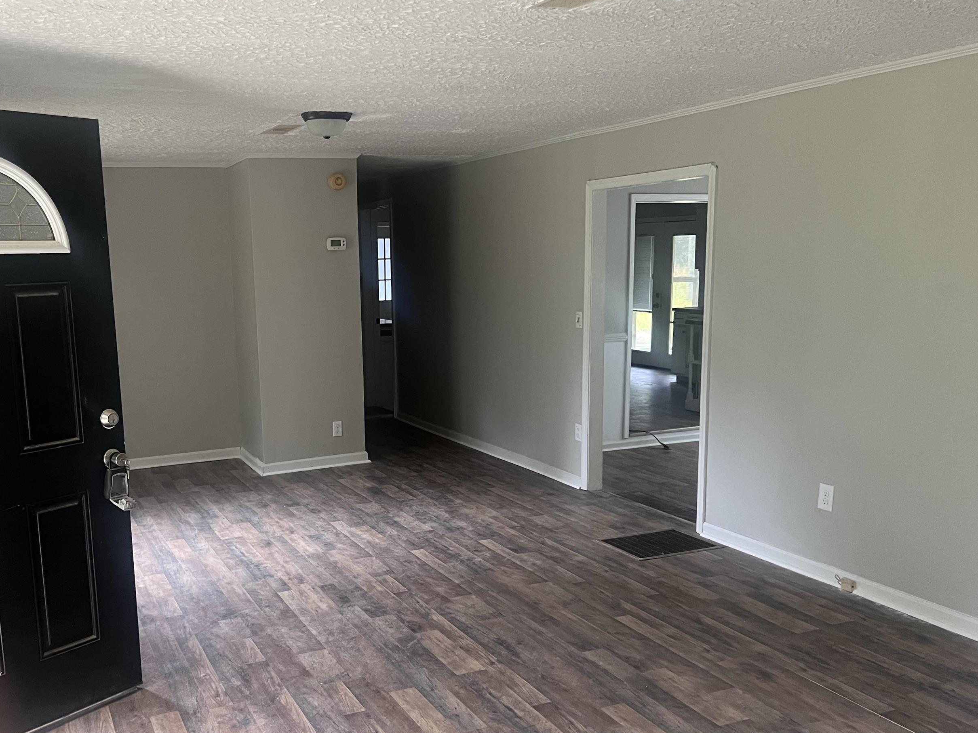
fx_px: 932
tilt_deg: -10.5
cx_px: 375
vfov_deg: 42.8
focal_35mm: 33
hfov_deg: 54.8
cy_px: 428
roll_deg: +2.3
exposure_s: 1/60
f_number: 1.5
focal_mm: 5.7
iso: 320
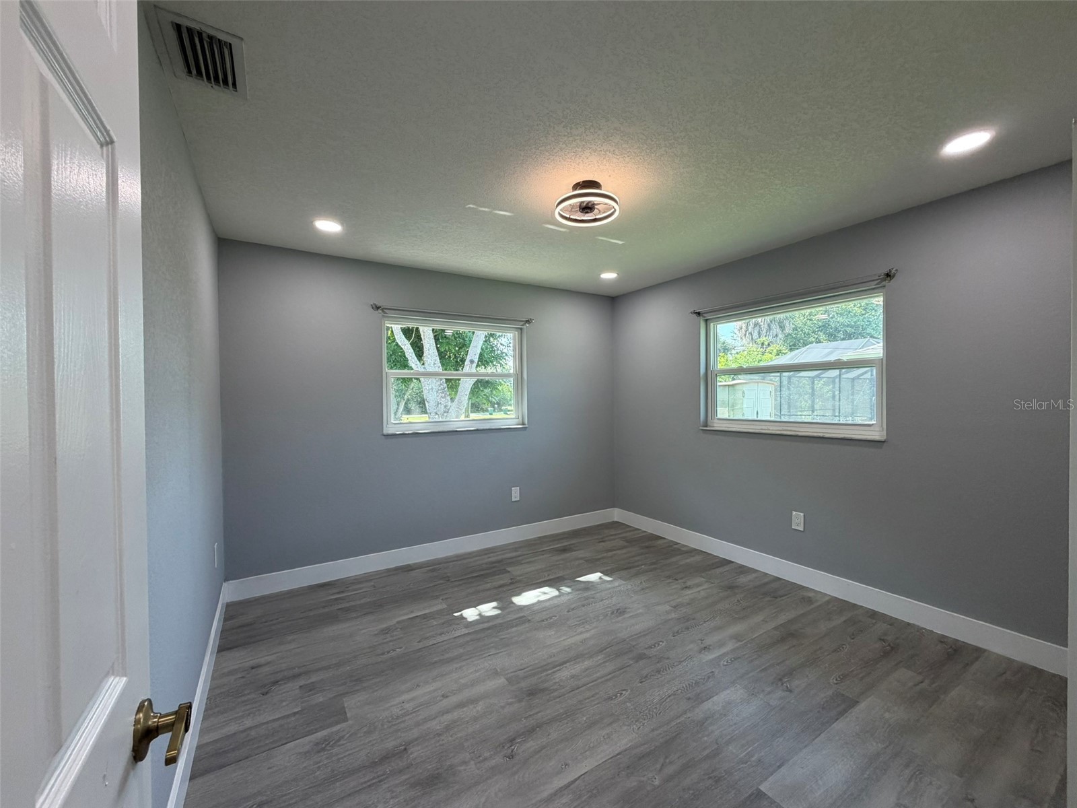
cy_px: 404
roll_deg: +1.8
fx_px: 436
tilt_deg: -0.6
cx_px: 538
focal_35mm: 14
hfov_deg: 102.1
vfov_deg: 85.7
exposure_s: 1/120
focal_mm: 2.22
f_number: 2.2
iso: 160
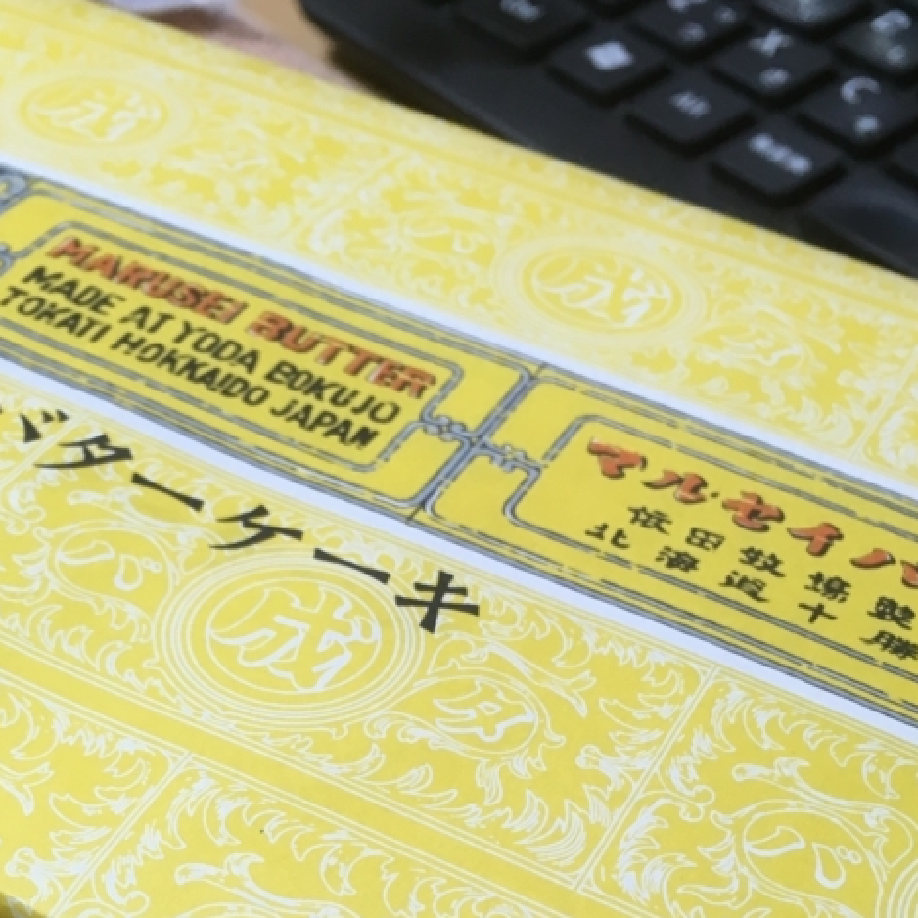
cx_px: 374
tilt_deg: -47.9
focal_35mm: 56
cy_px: 895
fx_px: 1680
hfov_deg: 30.5
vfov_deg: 28.8
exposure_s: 1/30
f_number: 2.2
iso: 80
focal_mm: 4.15
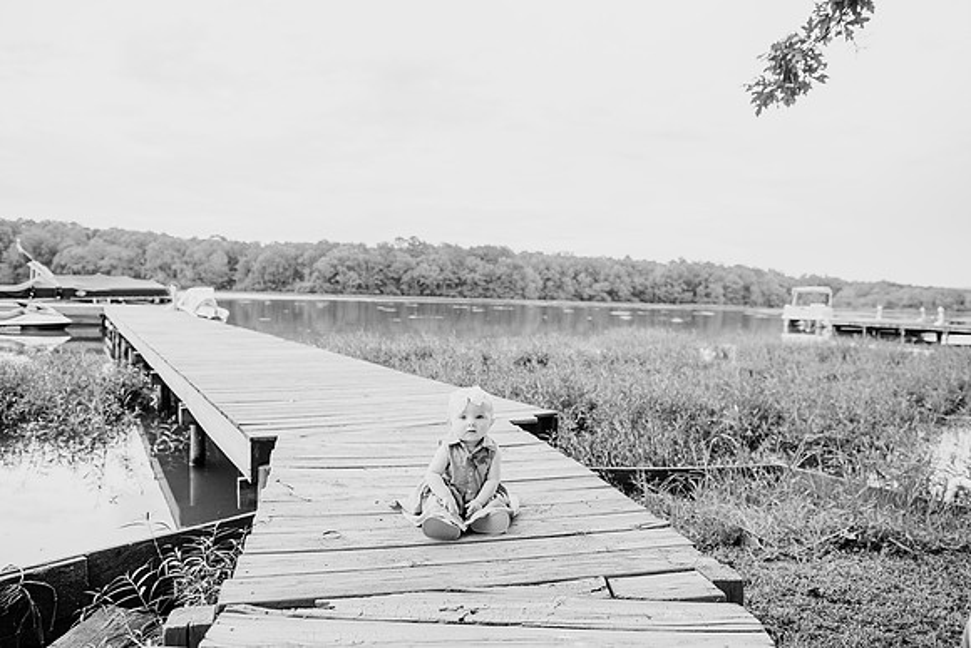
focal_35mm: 24
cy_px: 324
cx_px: 486
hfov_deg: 73.7
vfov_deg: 53.2
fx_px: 647
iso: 500
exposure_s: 1/800
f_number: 3.5
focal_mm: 24
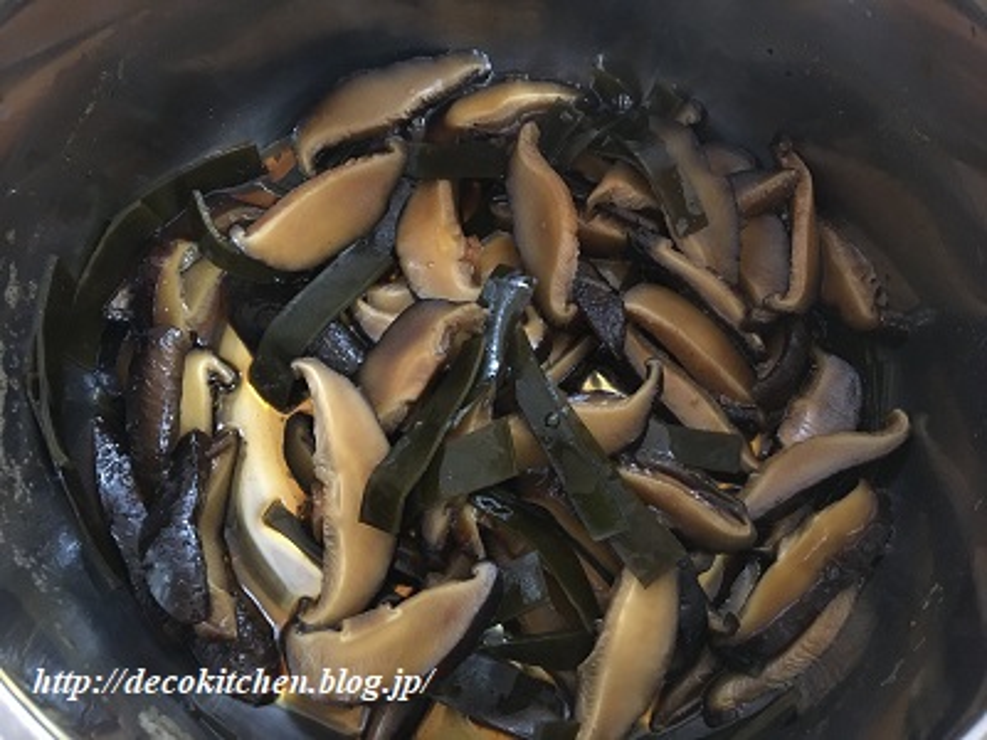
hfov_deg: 61.7
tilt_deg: -71.0
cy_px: 370
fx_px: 827
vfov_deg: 48.2
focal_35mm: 29
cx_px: 494
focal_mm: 4.15
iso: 400
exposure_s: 1/15
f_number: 2.2
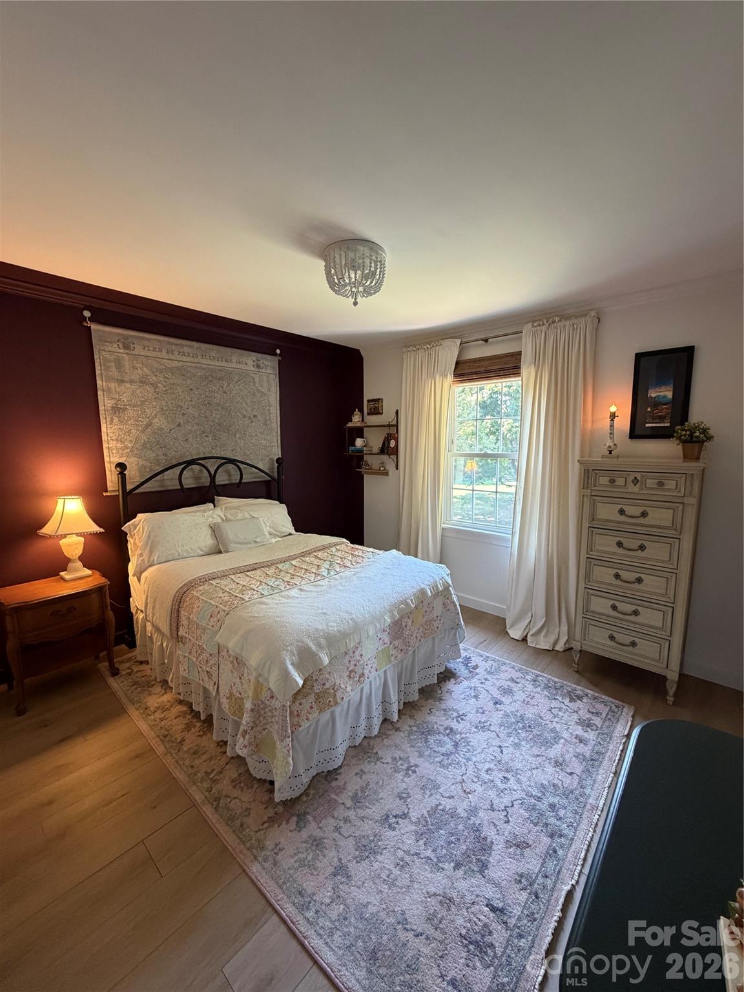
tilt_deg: -7.5
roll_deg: -0.4
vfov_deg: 102.1
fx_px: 401
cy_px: 496
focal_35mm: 14
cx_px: 372
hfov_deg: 85.7
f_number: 2.2
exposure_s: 1/60
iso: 320
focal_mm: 2.22
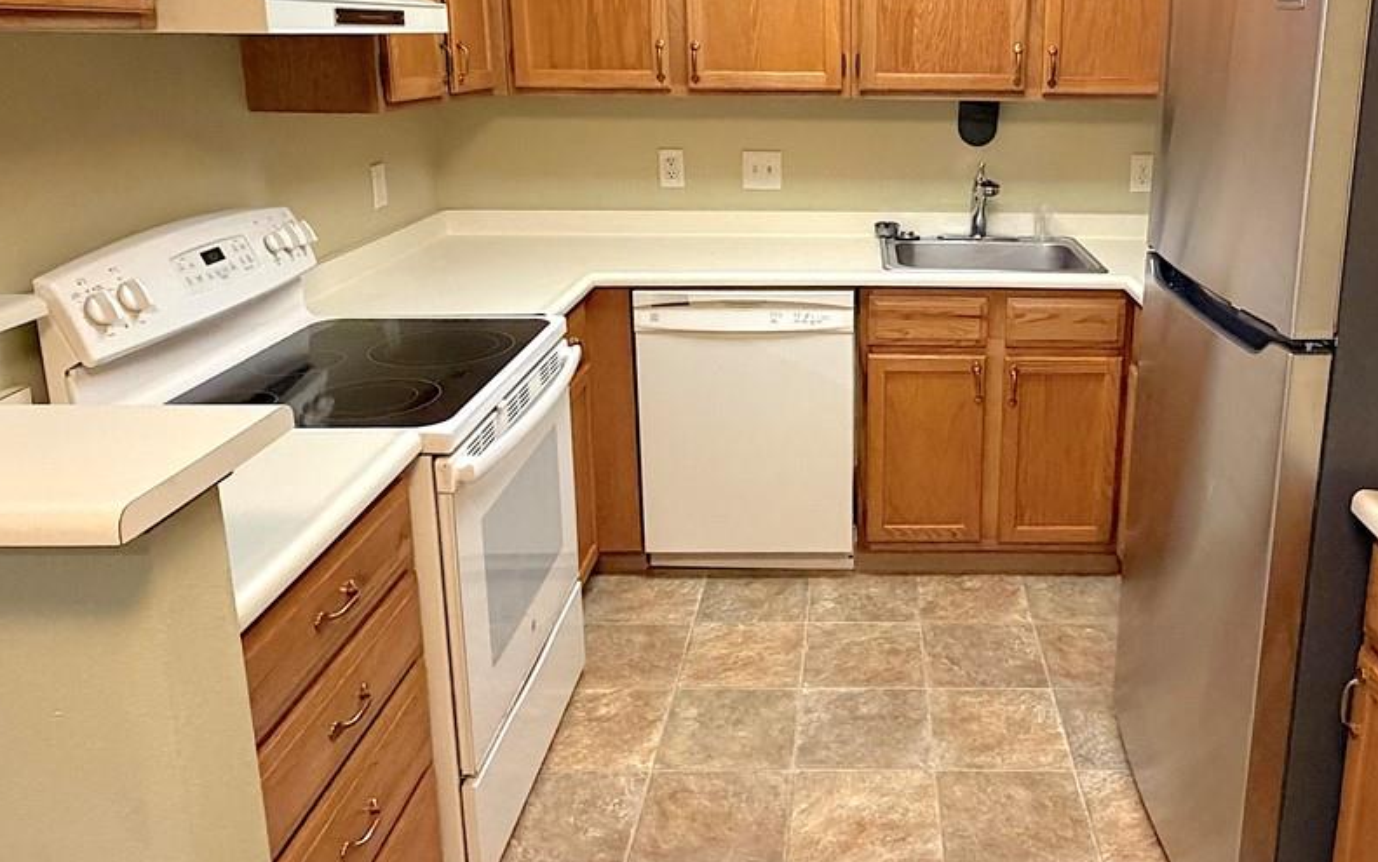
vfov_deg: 41.3
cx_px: 892
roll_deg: -1.2
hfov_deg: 61.7
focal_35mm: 30
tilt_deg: -11.7
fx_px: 1127
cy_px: 277
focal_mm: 2.22
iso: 500
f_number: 2.2
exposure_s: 1/60
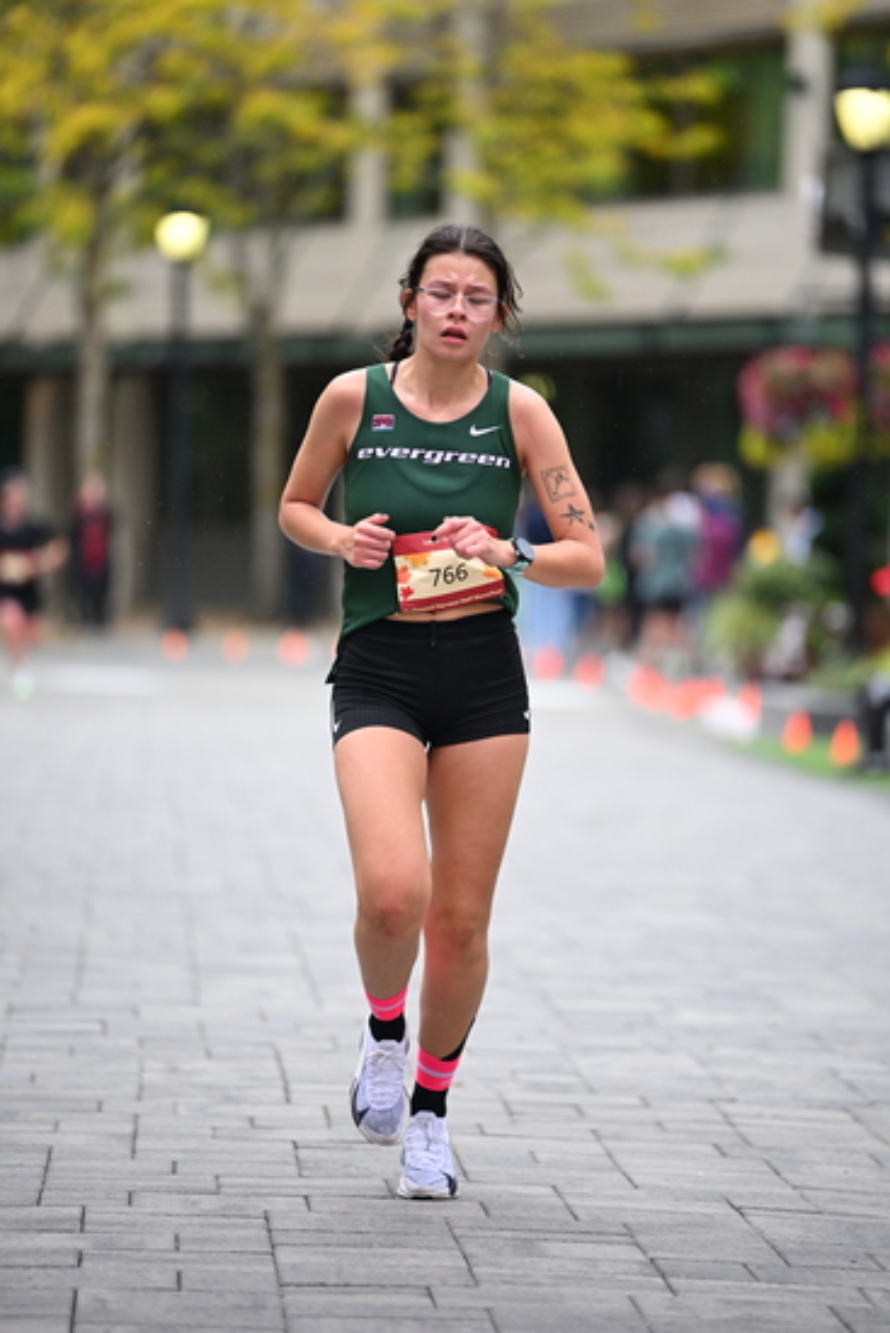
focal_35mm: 195
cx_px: 445
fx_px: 7226
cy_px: 666
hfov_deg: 7.0
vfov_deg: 10.5
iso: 1250
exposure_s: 1/2000
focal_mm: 195
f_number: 2.8
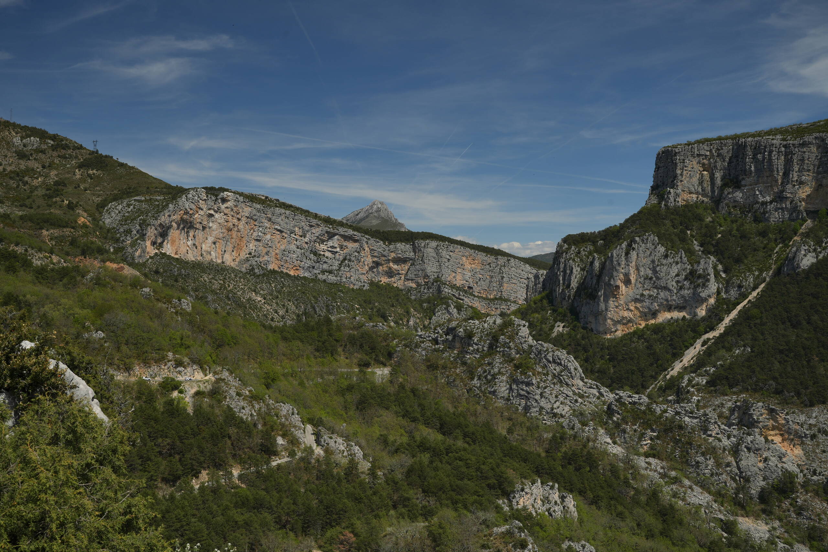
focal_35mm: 34
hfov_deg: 55.1
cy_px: 276
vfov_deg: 38.4
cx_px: 414
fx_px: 793
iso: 100
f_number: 10
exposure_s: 1/320
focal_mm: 34.5
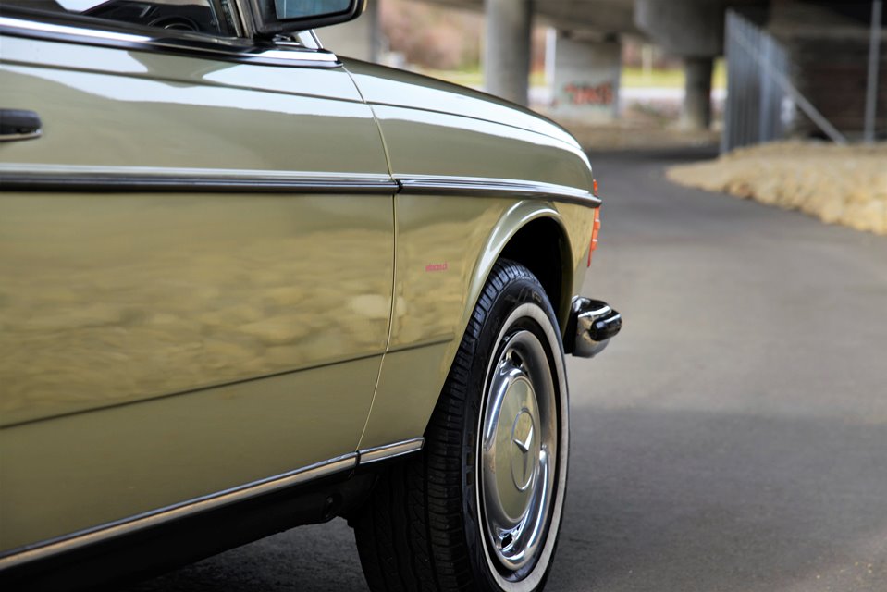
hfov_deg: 17.1
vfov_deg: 11.4
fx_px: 2957
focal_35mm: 120
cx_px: 444
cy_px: 296
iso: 200
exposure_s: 1/100
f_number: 7.1
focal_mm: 120
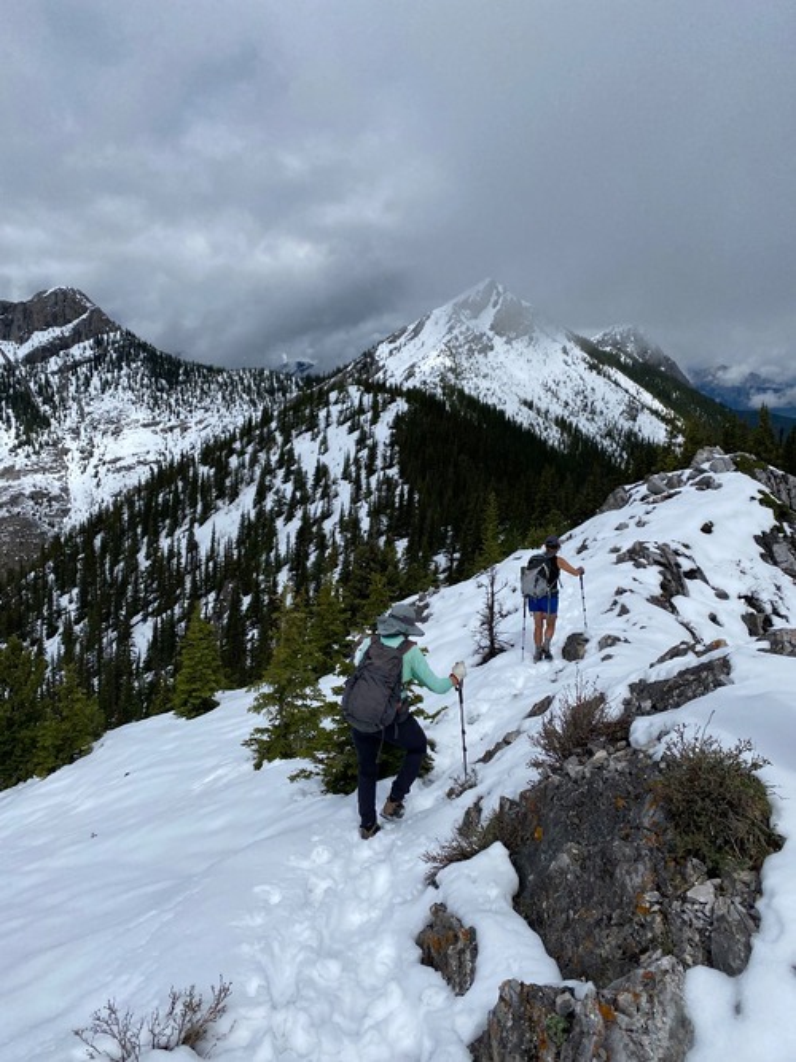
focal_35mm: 26
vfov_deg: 67.3
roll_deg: +0.5
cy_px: 531
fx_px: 797
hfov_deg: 53.0
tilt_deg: -10.2
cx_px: 398
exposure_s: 1/6757
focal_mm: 4.25
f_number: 1.8
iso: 32
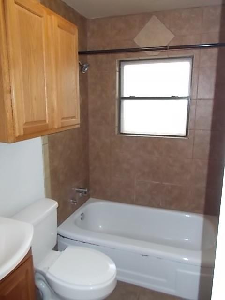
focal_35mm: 26
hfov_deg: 53.1
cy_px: 150
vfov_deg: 67.3
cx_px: 112
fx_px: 225
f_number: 3.2
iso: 200
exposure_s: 1/25
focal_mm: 4.6
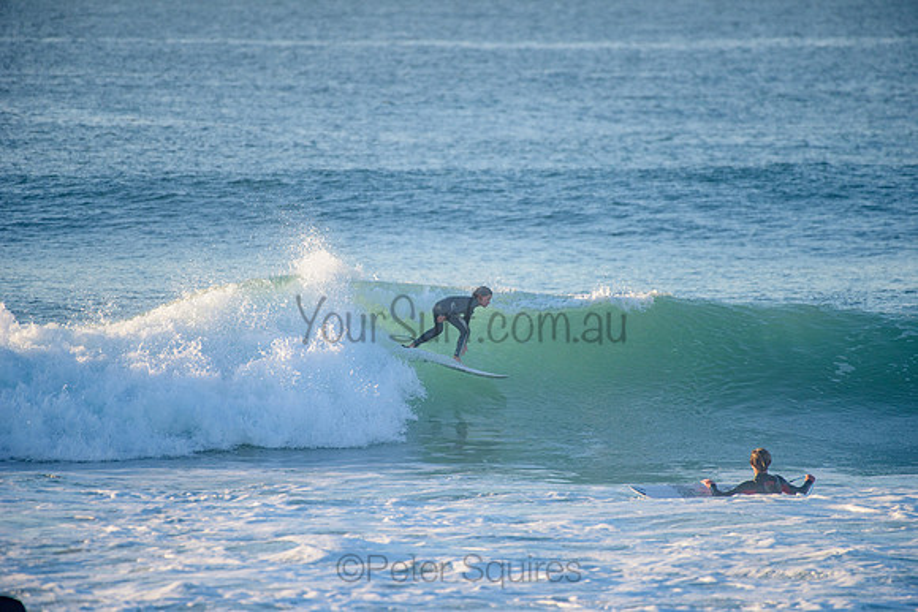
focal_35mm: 500
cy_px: 306
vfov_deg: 2.8
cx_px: 459
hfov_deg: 4.1
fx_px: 12752
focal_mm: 500
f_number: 5.6
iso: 320
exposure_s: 1/1250
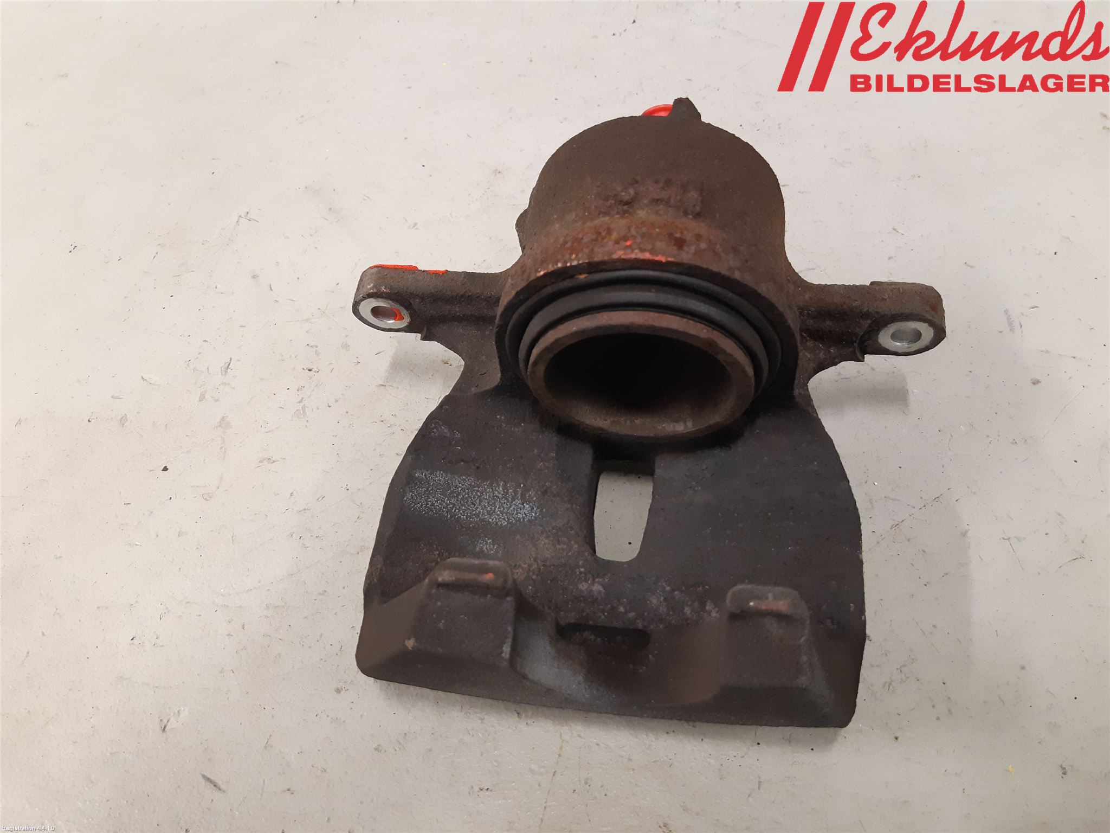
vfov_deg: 53.1
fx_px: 834
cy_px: 416
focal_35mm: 26
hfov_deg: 67.3
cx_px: 555
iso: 250
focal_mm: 3.93
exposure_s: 1/50
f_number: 1.7
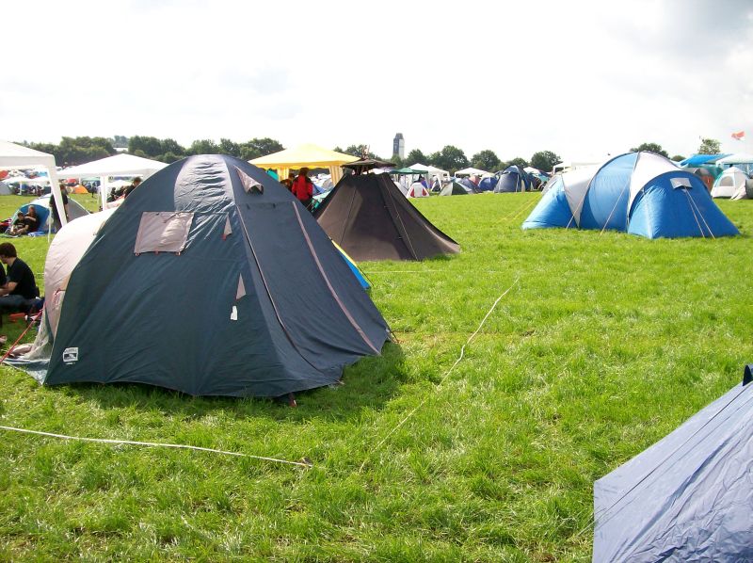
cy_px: 282
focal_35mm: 36
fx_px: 782
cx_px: 376
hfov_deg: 51.4
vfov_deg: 39.6
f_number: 4.8
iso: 80
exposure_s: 1/456
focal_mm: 6
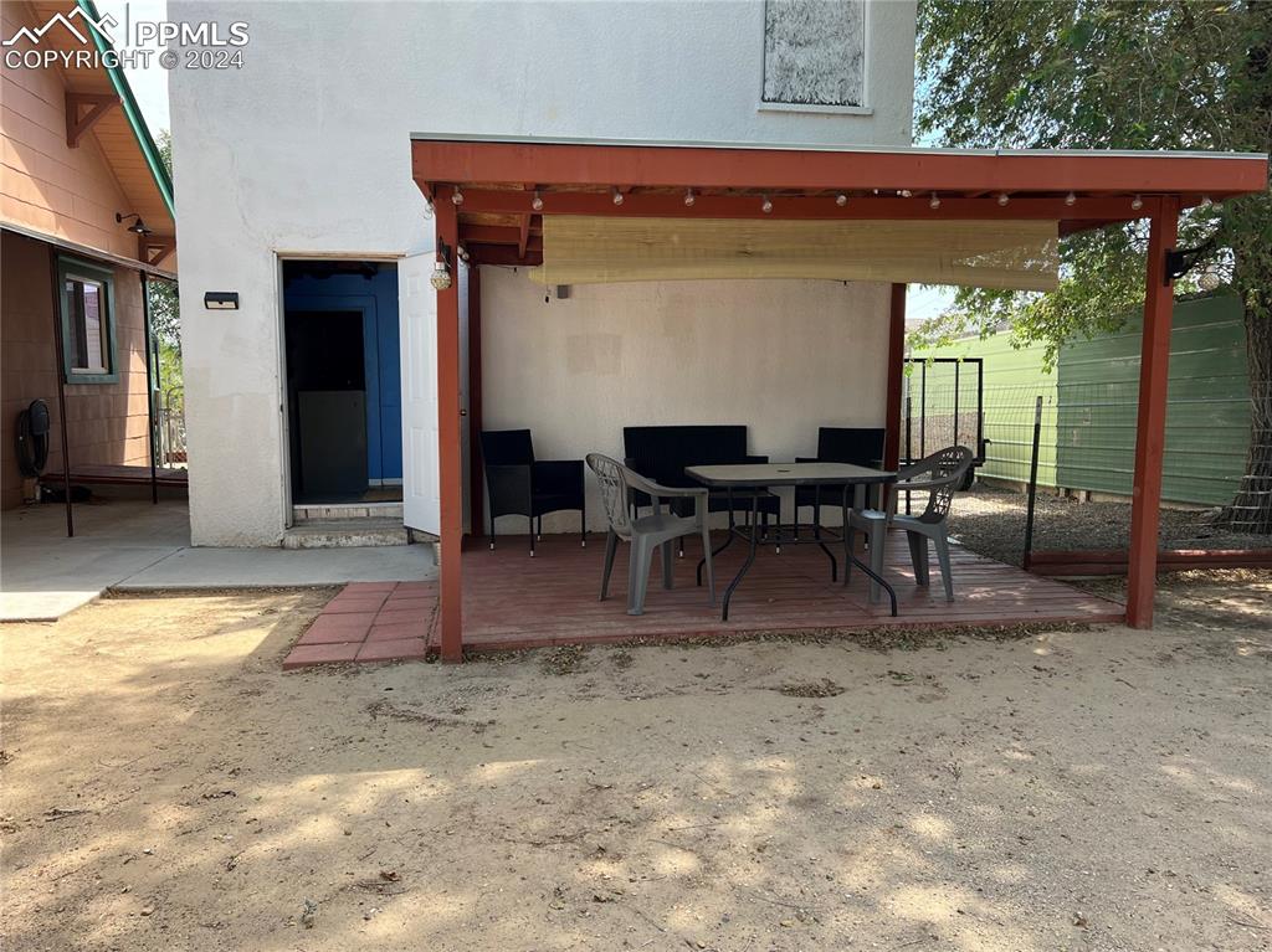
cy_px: 476
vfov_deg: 53.0
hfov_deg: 67.3
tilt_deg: -4.9
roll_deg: +0.2
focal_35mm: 26
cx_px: 636
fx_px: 955
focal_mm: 5.7
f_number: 1.5
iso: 50
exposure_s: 1/909
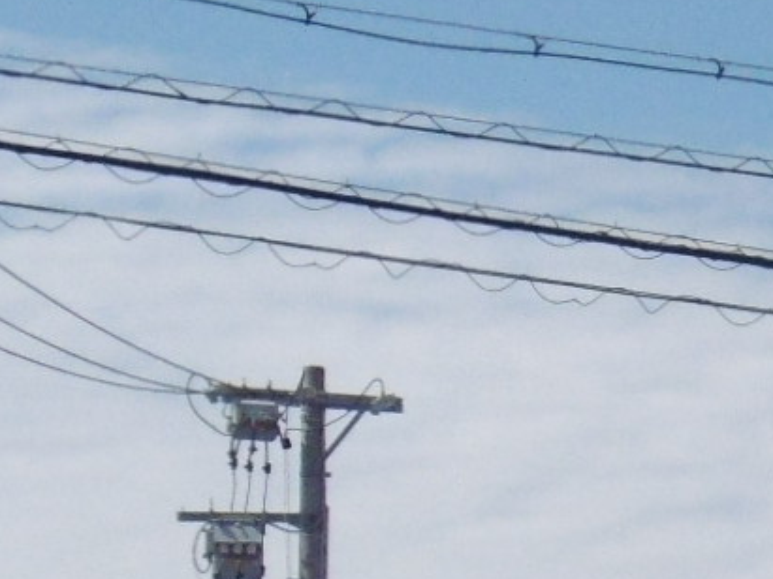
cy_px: 874
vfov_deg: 5.8
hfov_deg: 7.5
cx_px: 1429
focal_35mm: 254
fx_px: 5670
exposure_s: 1/500
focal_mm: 9.2
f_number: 10.1
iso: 200
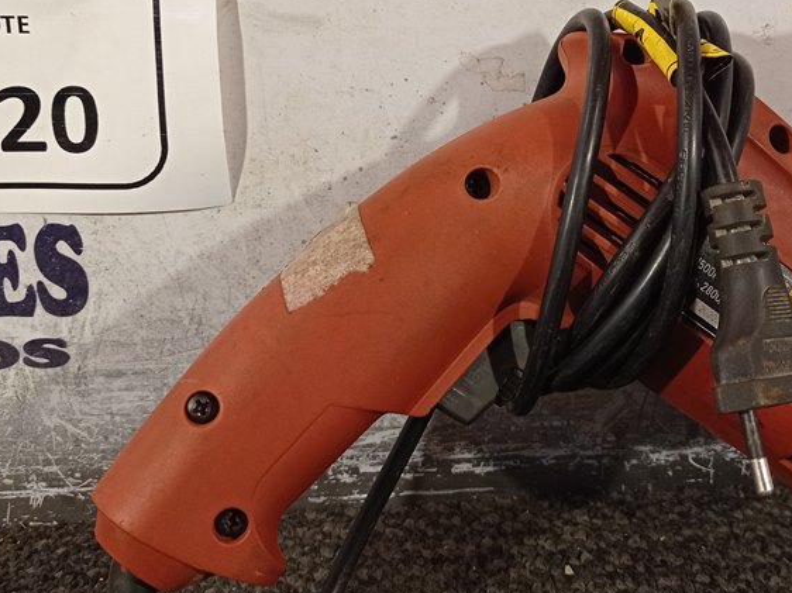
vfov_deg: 28.2
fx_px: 1166
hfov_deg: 37.1
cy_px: 170
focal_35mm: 51
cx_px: 526
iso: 181
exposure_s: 1/120
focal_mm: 4.7
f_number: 1.79
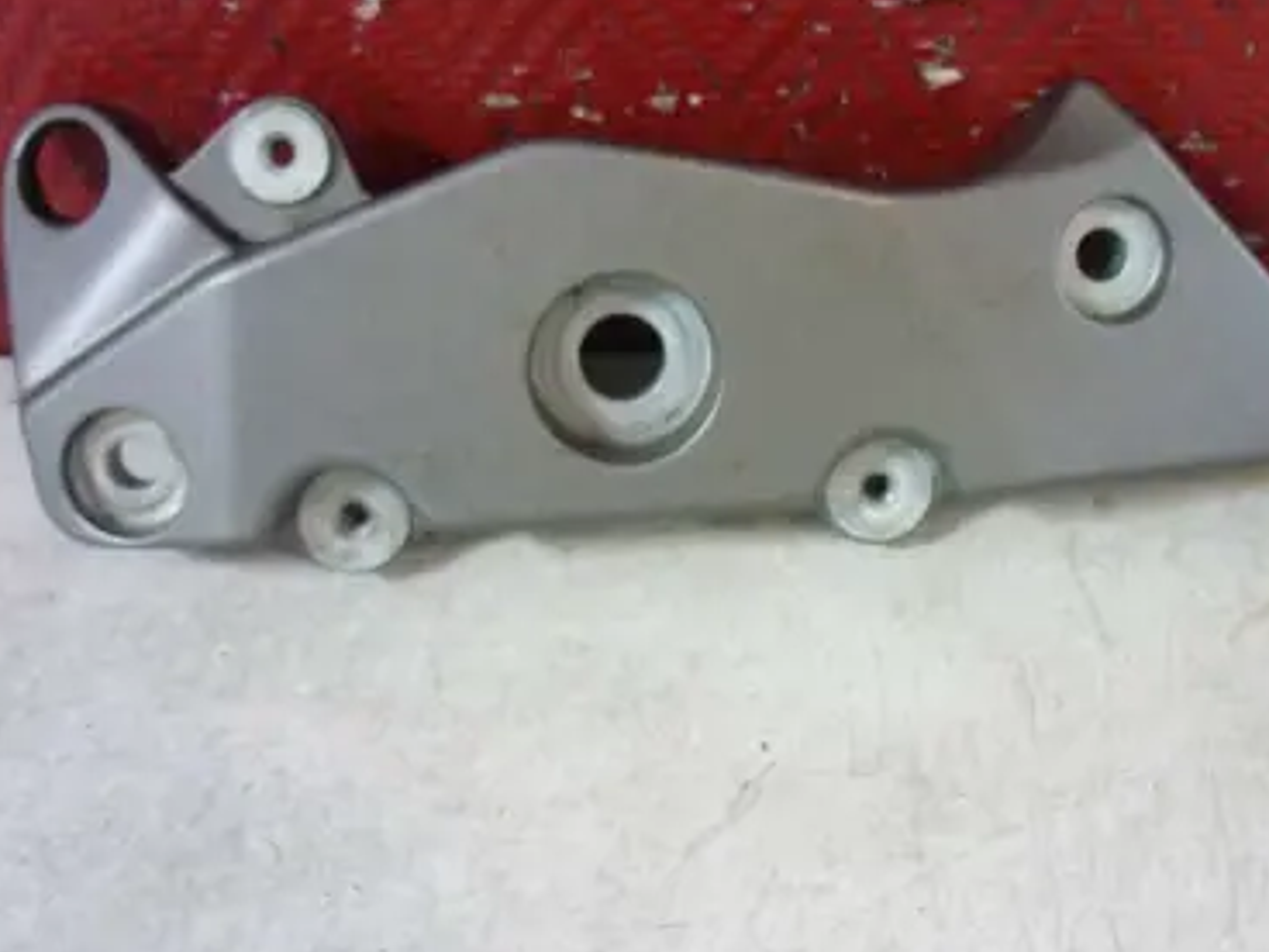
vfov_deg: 33.5
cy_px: 379
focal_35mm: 43
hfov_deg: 43.7
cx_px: 735
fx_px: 1576
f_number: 2.8
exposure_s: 1/8
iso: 400
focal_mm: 5.5
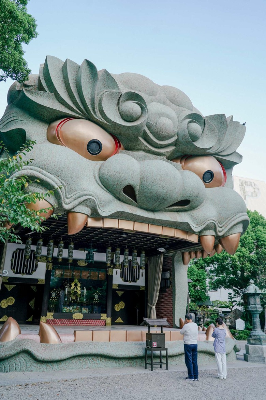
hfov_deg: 45.0
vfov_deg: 63.7
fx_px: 321
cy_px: 200
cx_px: 133
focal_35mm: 29
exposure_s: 1/100
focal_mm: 29
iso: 100
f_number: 4.5
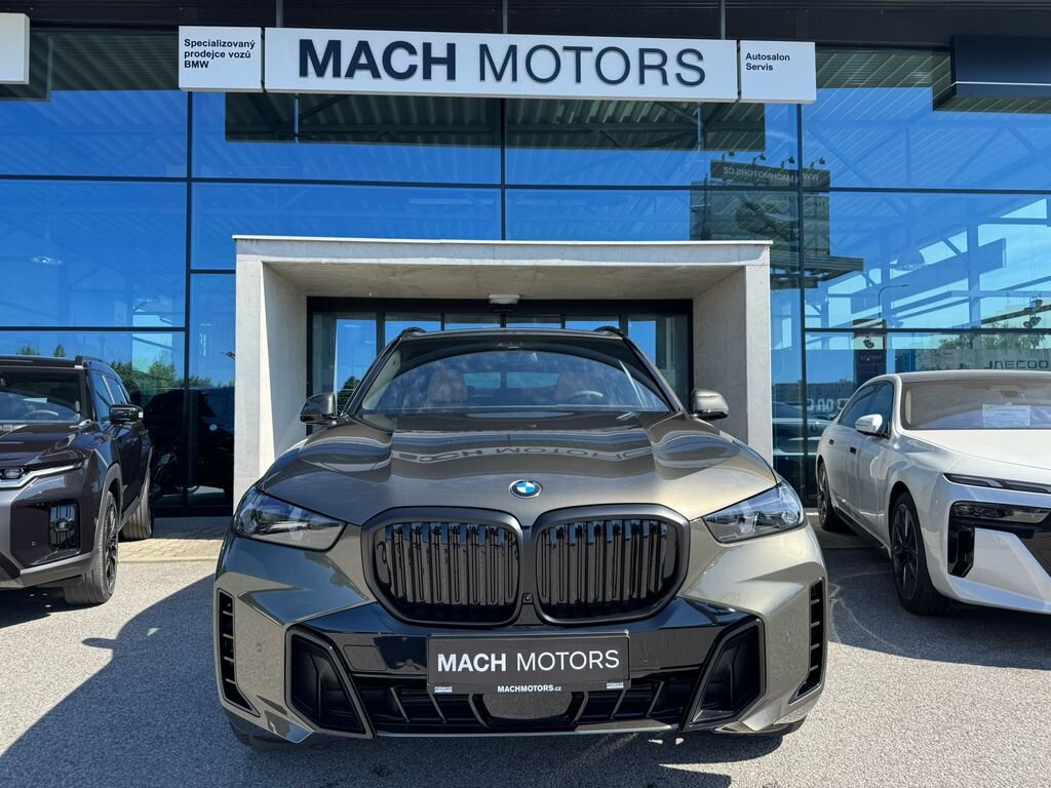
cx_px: 526
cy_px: 394
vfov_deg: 56.8
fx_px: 729
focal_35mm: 24
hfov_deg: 71.6
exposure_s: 1/1094
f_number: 1.78
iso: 80
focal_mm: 6.76
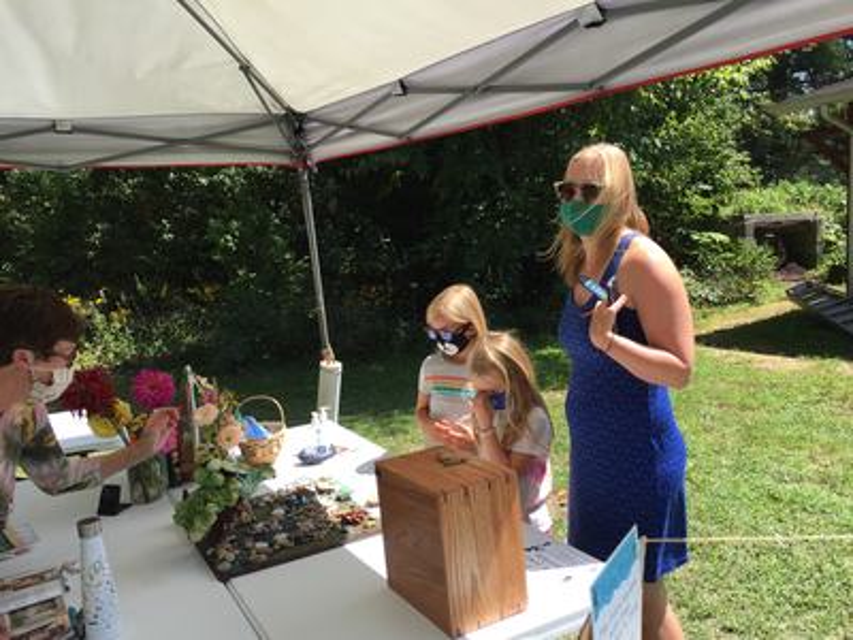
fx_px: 715
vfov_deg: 48.2
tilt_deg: -5.6
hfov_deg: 61.7
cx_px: 426
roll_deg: +2.1
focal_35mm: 29
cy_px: 320
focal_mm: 4.15
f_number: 2.2
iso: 32
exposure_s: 1/842
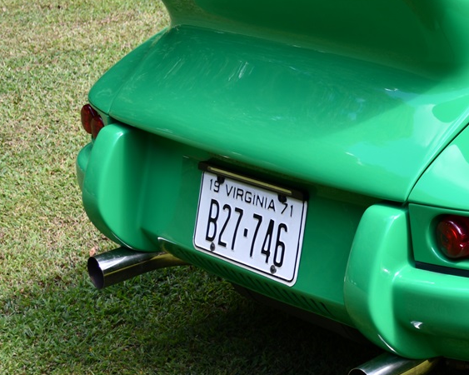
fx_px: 1499
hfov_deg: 17.3
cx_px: 489
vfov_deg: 14.3
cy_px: 181
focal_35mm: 108
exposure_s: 1/250
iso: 200
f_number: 5.6
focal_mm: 36
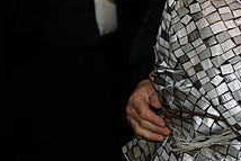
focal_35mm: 130
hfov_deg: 15.3
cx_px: 277
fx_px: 871
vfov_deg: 10.4
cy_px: -33
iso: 1600
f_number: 3.2
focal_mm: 48
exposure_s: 1/100
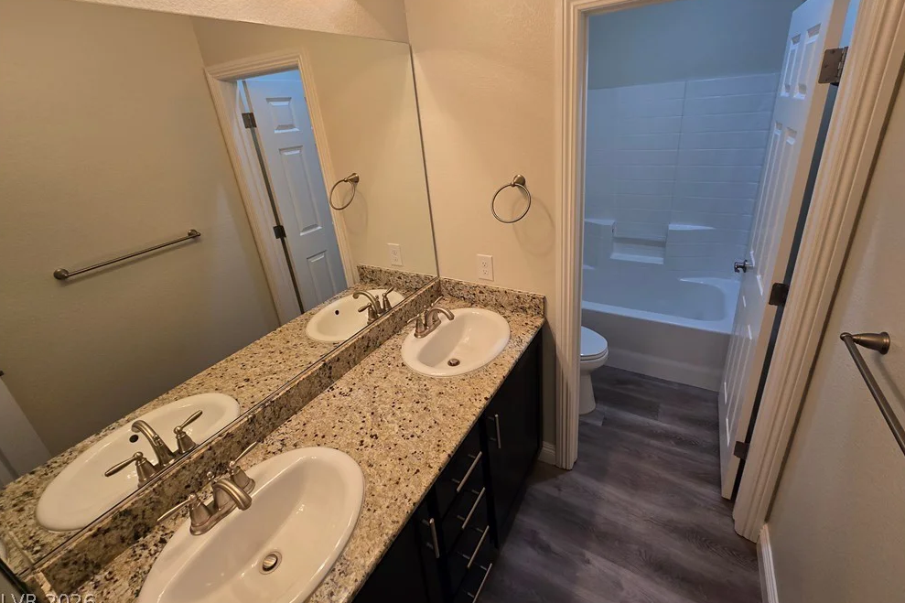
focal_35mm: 14
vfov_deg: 80.8
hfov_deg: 104.2
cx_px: 464
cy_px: 265
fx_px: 352
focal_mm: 2.2
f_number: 2.2
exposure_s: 1/60
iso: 64
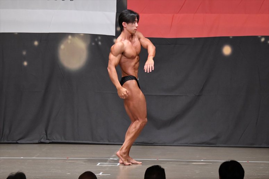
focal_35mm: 225
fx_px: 1680
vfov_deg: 6.1
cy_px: 90
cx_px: 134
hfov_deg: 9.2
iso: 6400
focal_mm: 150
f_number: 5.6
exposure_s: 1/400
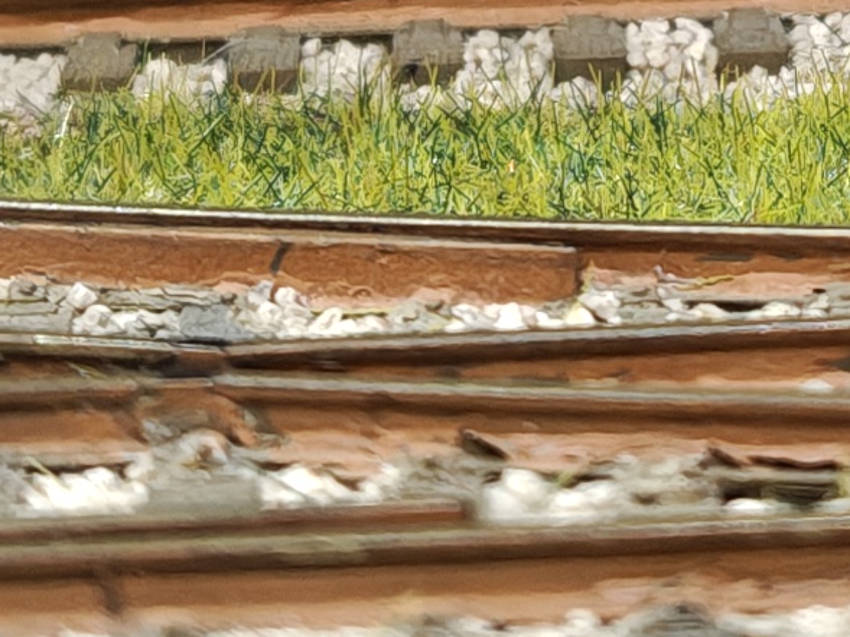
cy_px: -429
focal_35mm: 167
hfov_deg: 11.7
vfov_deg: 8.6
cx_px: 810
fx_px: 4098
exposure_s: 1/50
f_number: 1.8
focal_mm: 5.56
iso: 3822
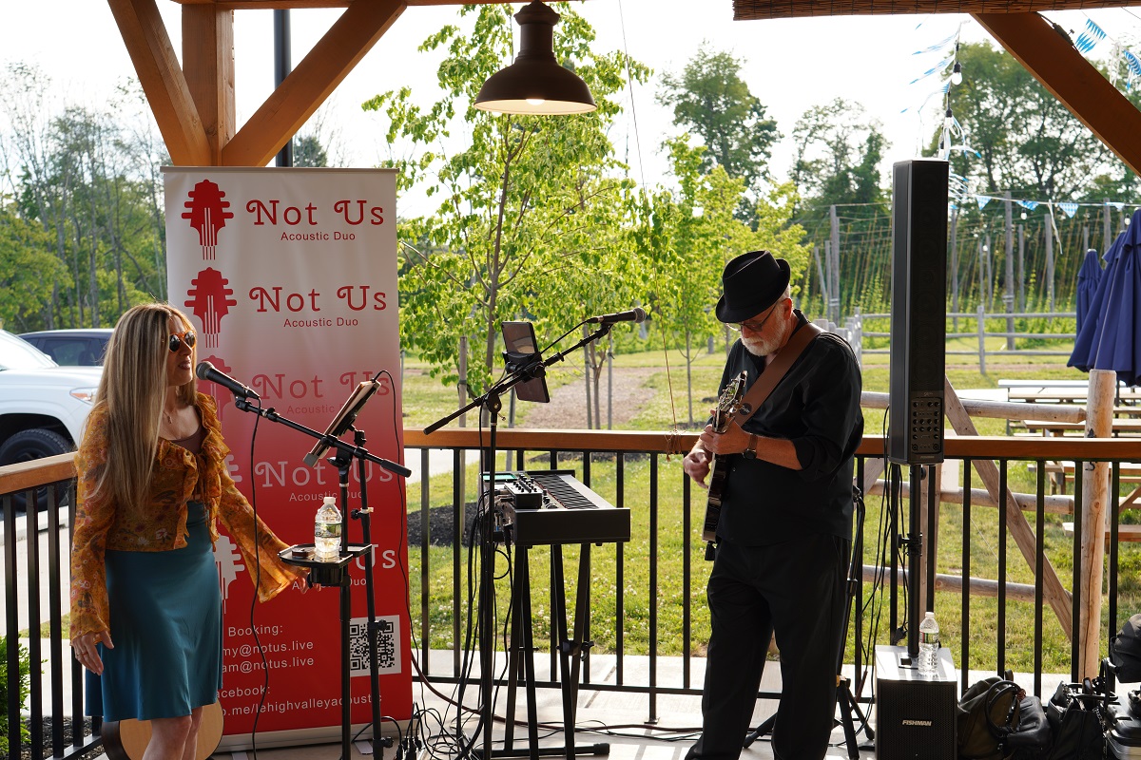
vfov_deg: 28.6
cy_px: 380
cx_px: 570
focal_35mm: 47
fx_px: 1490
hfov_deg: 41.9
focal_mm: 47
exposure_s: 1/125
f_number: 5.6
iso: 100
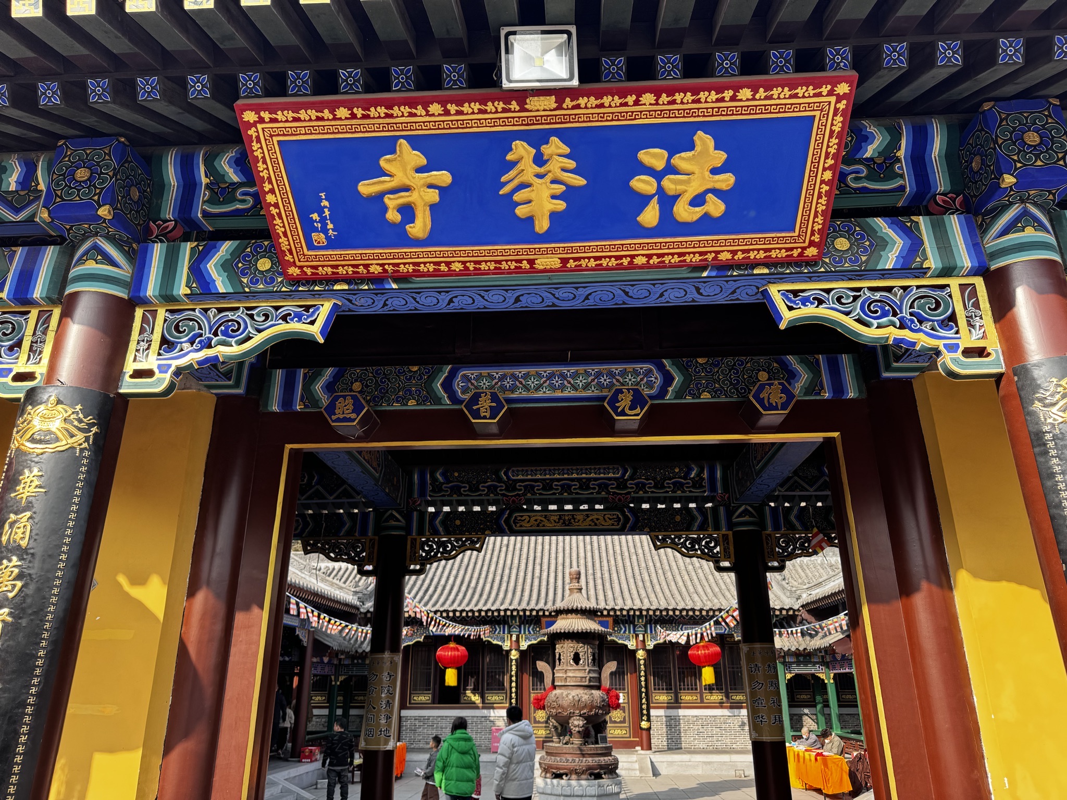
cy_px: 400
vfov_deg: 56.8
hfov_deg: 71.6
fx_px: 740
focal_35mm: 24
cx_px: 534
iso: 80
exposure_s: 1/693
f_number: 1.78
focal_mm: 6.86
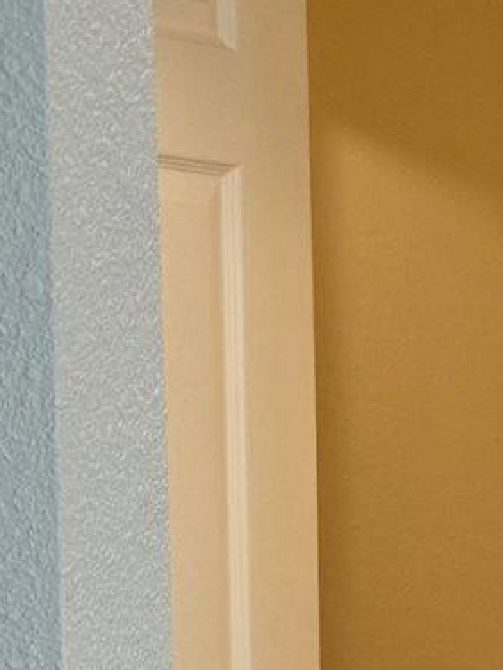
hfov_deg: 9.3
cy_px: 732
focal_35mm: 147
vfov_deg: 13.2
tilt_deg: -5.6
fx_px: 2848
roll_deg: -1.6
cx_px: 1111
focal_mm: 6.76
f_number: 1.78
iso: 125
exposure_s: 1/60
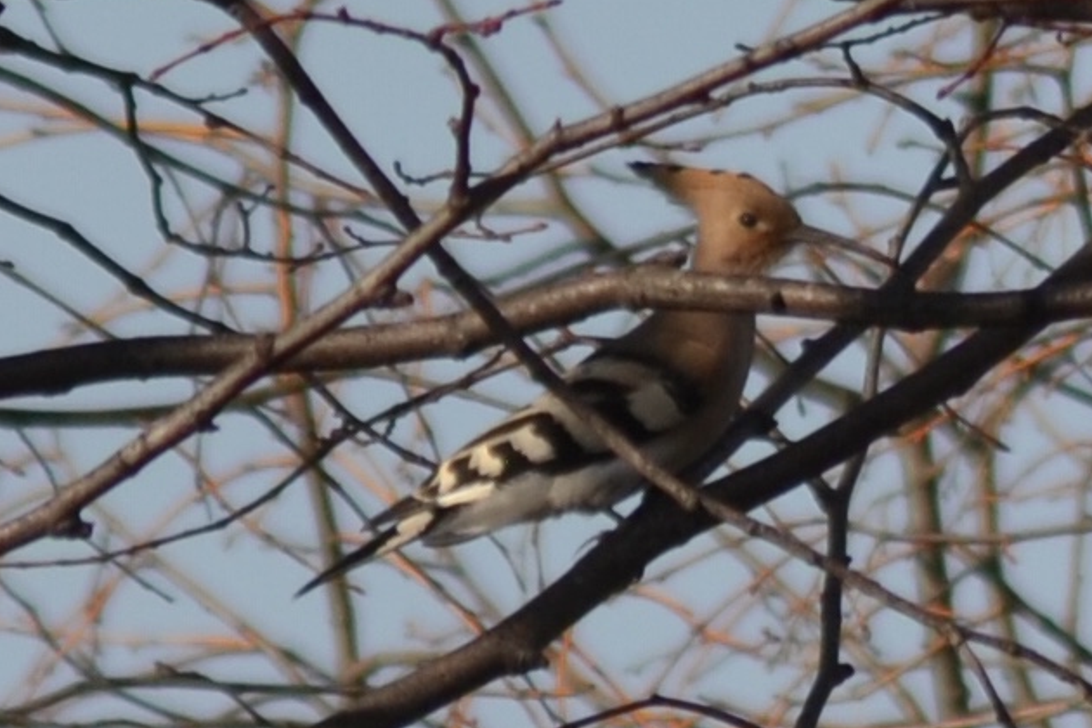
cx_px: 639
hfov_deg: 2.8
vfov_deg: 1.9
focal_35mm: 732
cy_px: 358
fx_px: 22202
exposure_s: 1/800
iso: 100
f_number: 6.3
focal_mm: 300
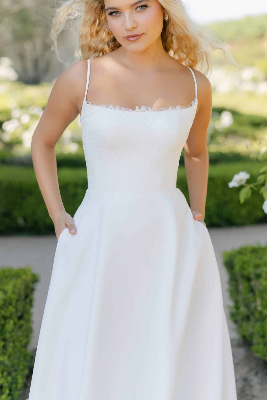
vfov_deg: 34.5
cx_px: 134
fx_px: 645
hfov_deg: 23.4
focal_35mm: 58
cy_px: 200
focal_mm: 58
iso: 64
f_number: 2.2
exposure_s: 1/400
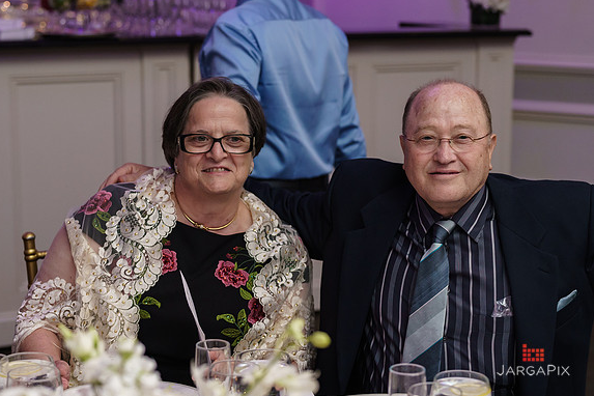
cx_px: 295
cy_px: 197
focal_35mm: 76
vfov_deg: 17.9
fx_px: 1254
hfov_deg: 26.7
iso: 1000
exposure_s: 1/250
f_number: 2.5
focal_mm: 50
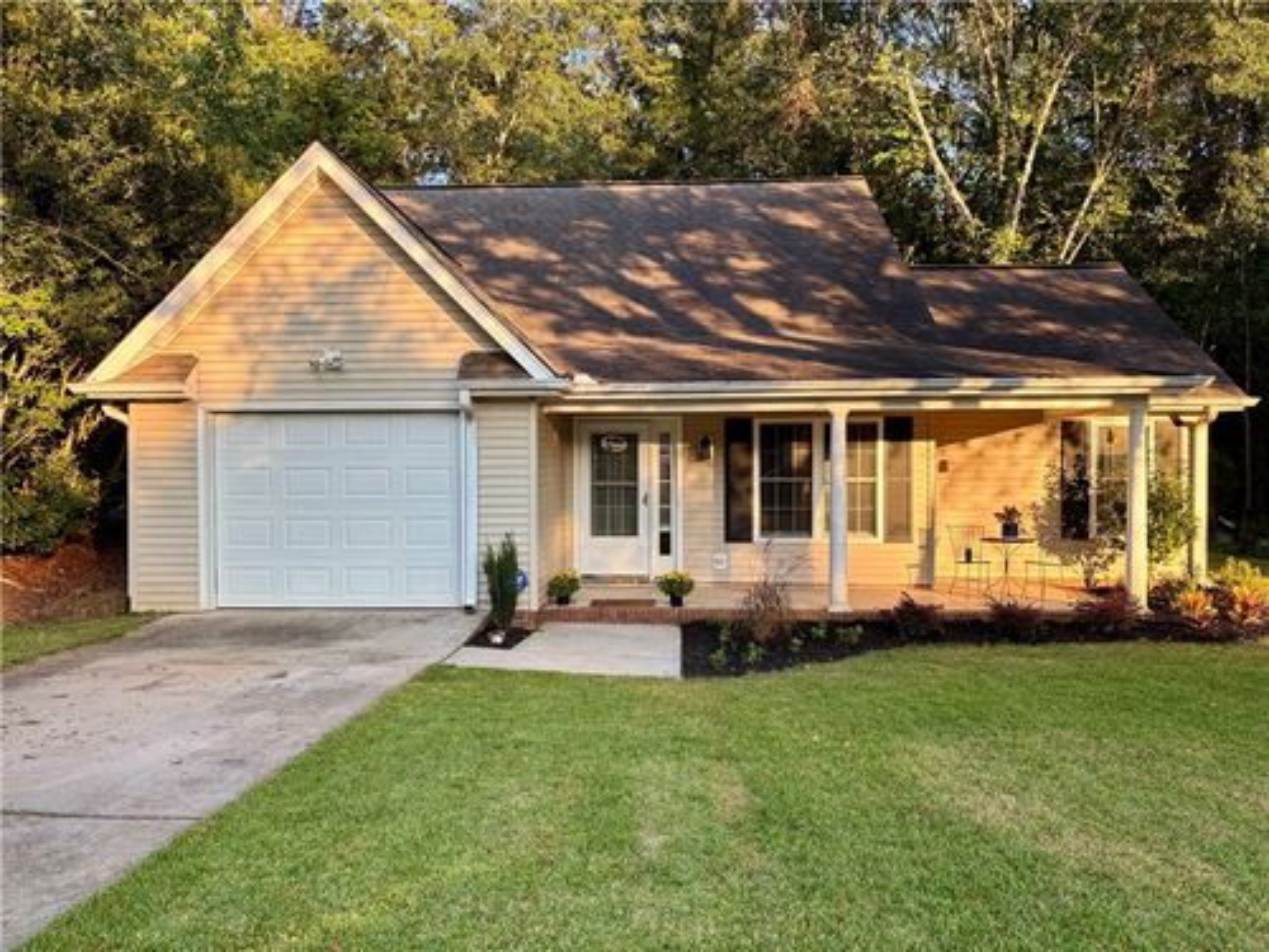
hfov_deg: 67.3
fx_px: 953
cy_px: 476
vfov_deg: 53.1
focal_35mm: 26
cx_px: 634
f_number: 1.6
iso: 50
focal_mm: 5.96
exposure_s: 1/348
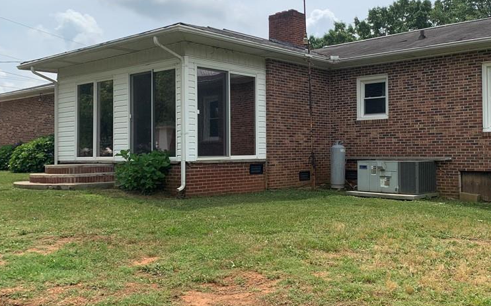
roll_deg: +1.0
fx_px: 508
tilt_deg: +2.0
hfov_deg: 50.8
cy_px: 143
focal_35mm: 38
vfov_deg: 33.6
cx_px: 319
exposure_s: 1/3401
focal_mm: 4.25
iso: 25
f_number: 1.8
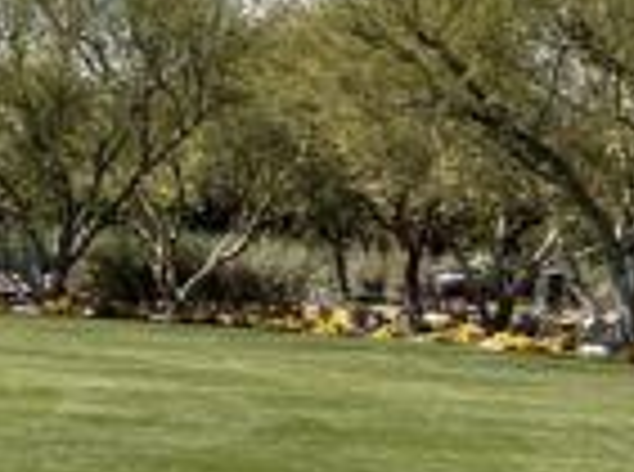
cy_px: 198
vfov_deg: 14.4
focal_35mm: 102
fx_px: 1863
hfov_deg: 12.7
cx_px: -1052
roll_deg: -1.4
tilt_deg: -0.3
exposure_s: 1/1916
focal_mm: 2.22
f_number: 2.2
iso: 50
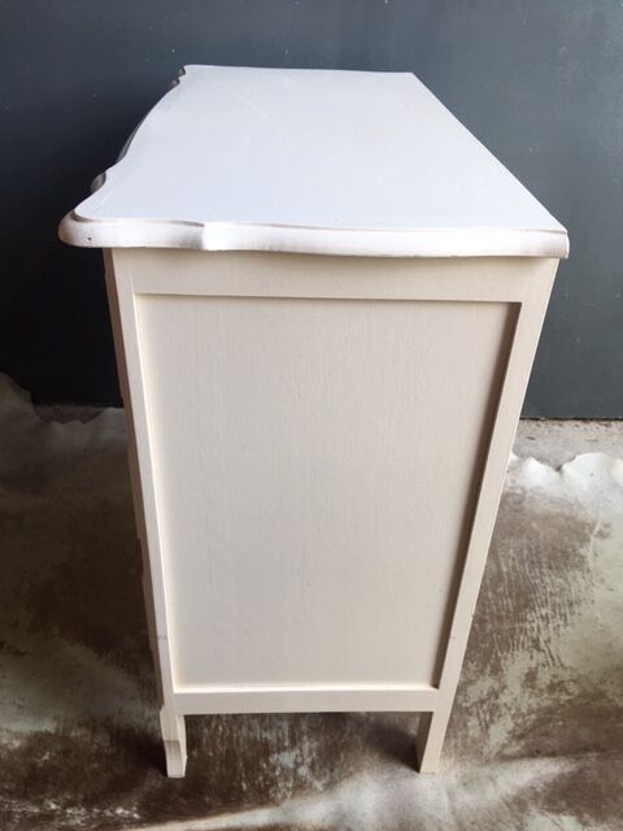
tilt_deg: -34.2
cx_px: 312
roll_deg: -2.5
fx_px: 696
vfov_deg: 61.7
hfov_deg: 48.2
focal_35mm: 29
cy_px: 416
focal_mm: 4.15
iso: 32
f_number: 2.2
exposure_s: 1/50
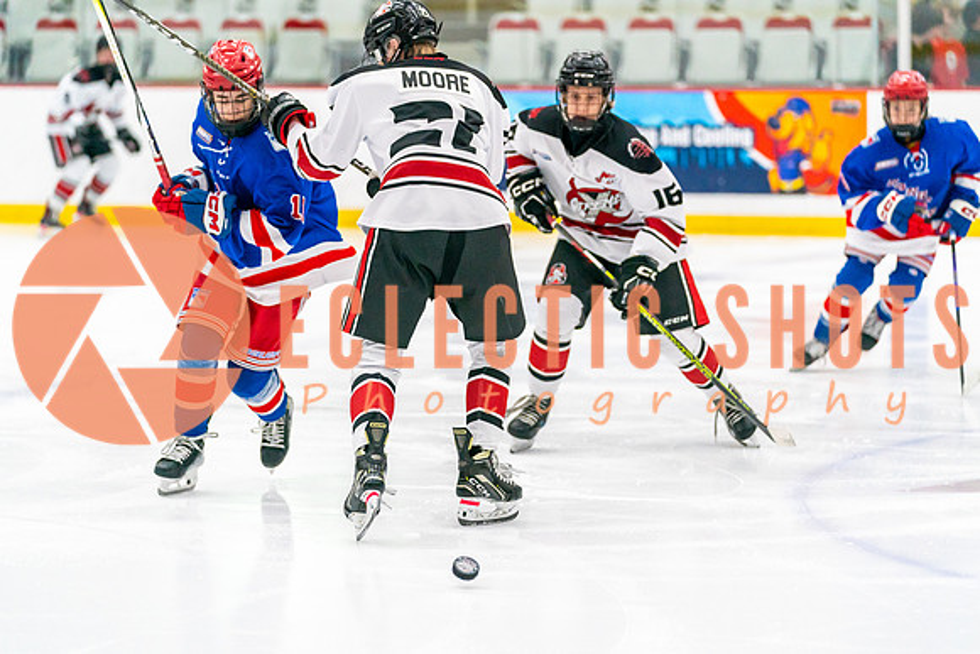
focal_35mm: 156
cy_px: 327
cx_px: 490
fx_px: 4238
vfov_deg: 8.8
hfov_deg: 13.2
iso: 3200
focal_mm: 150
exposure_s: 1/1250
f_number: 2.8
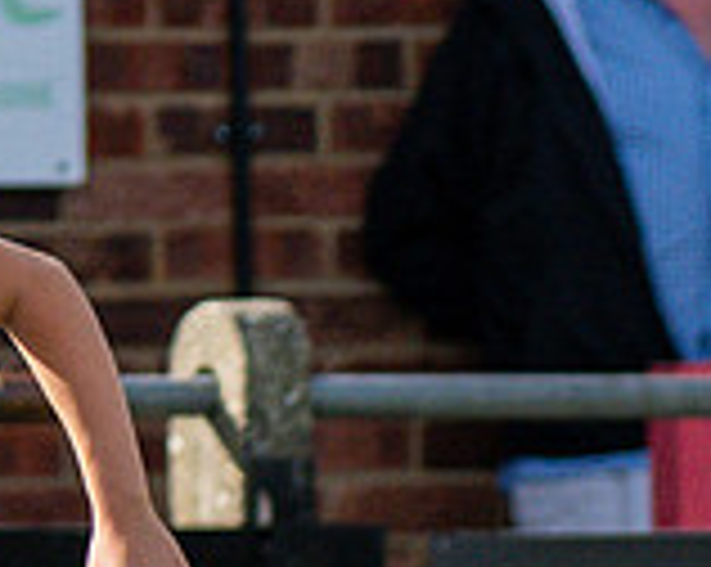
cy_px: 723
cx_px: 873
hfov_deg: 0.5
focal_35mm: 3604
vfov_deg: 0.4
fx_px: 75745
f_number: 4
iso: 200
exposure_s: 1/2000
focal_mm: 300
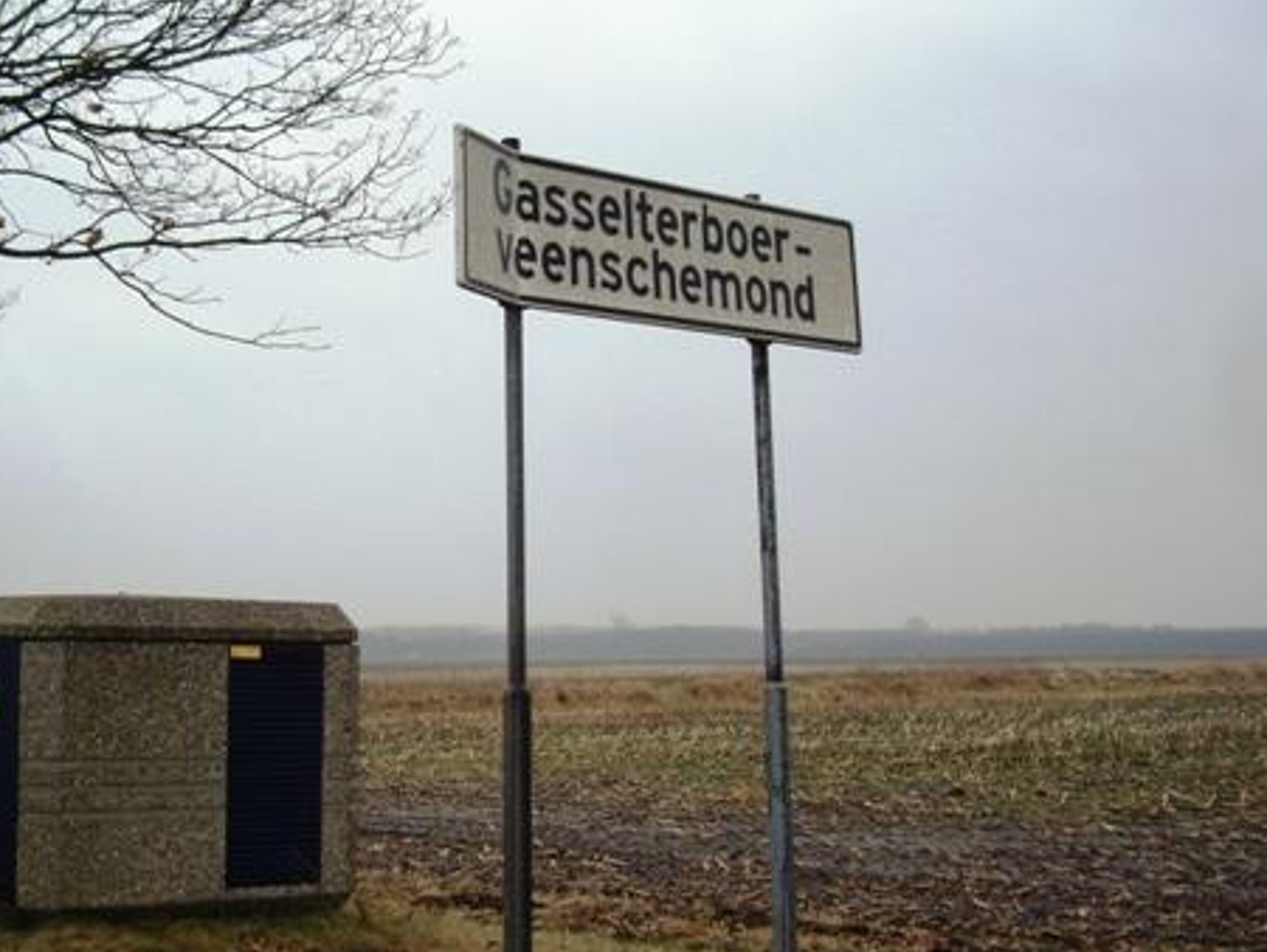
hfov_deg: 35.1
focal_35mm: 54
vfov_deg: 27.1
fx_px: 1978
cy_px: 487
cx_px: 411
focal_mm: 7.9
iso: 100
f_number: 2.8
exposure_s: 1/80
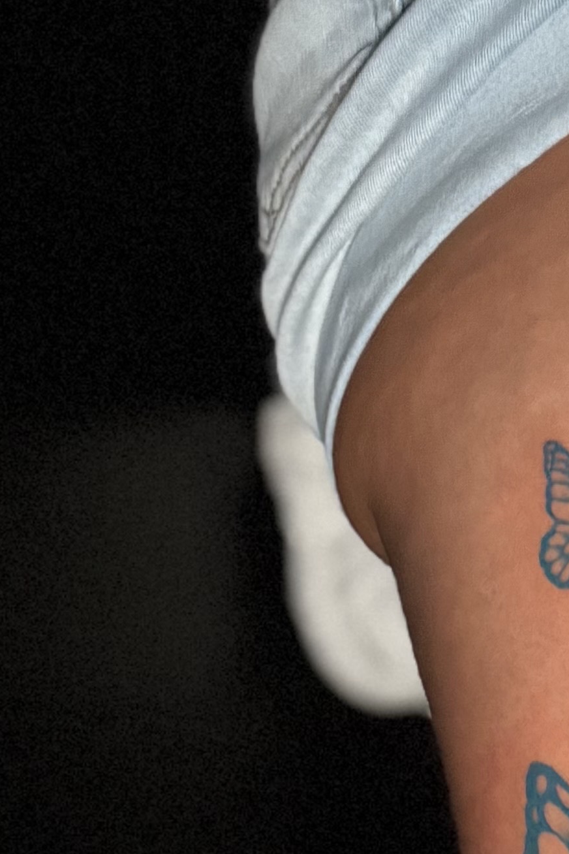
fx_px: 2584
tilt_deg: -14.5
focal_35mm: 109
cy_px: 1456
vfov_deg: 16.3
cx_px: 780
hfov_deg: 12.1
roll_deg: +1.2
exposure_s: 1/30
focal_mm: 6.76
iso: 1250
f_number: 1.78
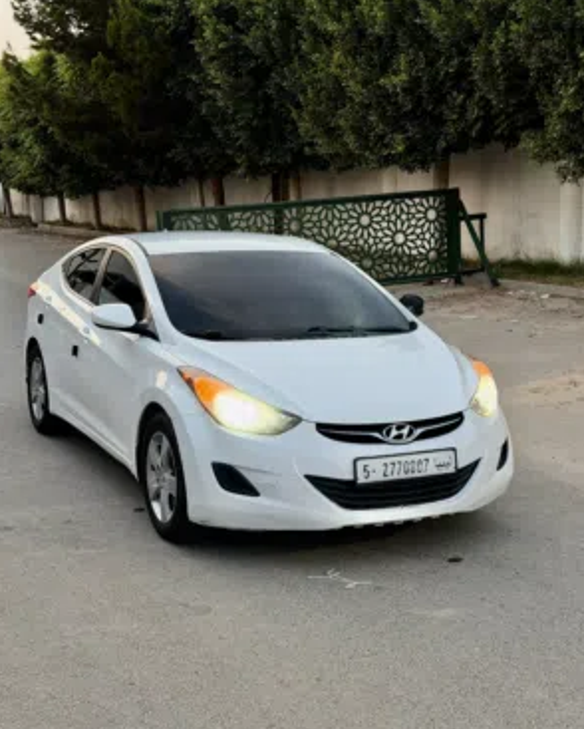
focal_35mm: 51
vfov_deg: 36.6
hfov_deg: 29.7
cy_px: 354
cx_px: 294
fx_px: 1101
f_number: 1.78
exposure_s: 1/121
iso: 50
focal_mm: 6.76
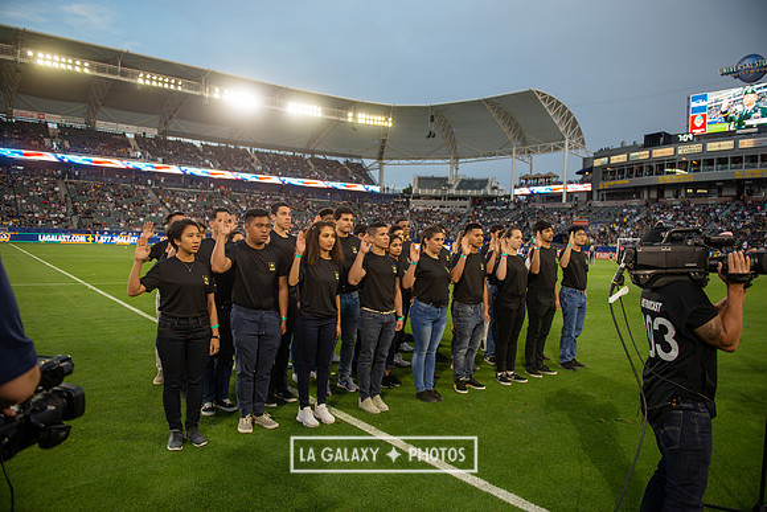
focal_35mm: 24
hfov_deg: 73.7
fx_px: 511
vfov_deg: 53.2
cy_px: 256
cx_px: 384
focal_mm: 24
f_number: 2.8
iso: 400
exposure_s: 1/500
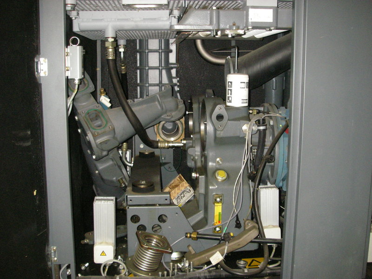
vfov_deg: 37.7
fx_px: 408
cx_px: 186
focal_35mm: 38
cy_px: 140
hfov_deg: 49.0
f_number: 3.3
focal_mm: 6.3
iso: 400
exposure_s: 1/40
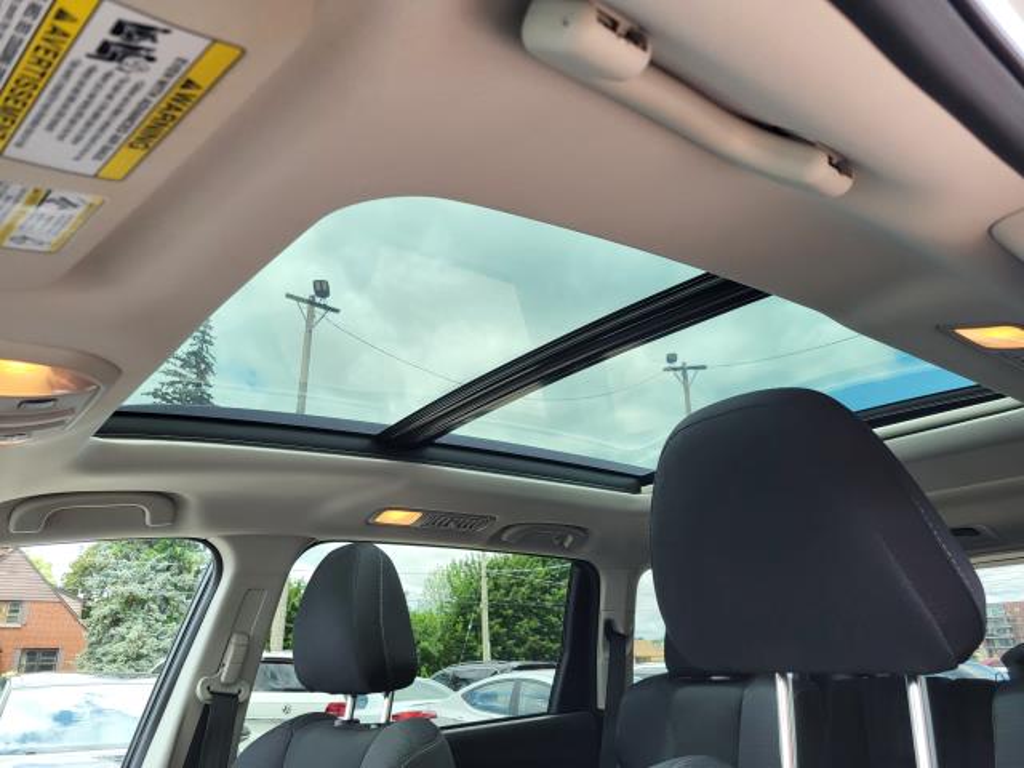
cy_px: 384
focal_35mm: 26
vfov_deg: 53.1
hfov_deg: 67.3
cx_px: 512
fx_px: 769
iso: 40
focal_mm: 5.4
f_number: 1.8
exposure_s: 1/244
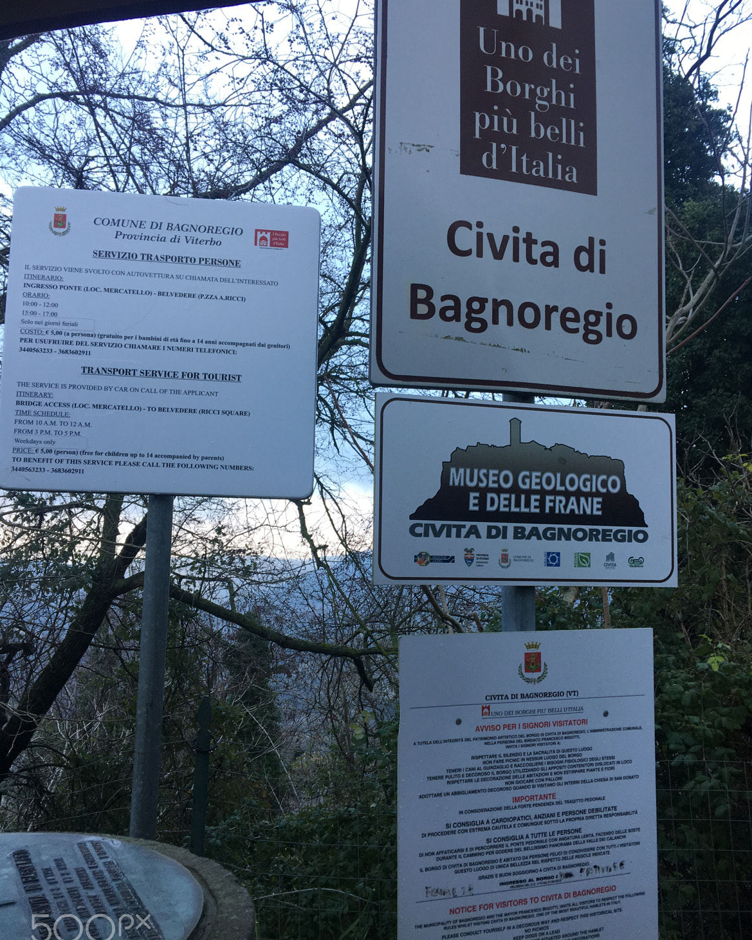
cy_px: 499
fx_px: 862
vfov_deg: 57.1
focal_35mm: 31
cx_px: 377
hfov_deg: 47.1
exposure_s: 1/100
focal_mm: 4.15
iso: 32
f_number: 2.2
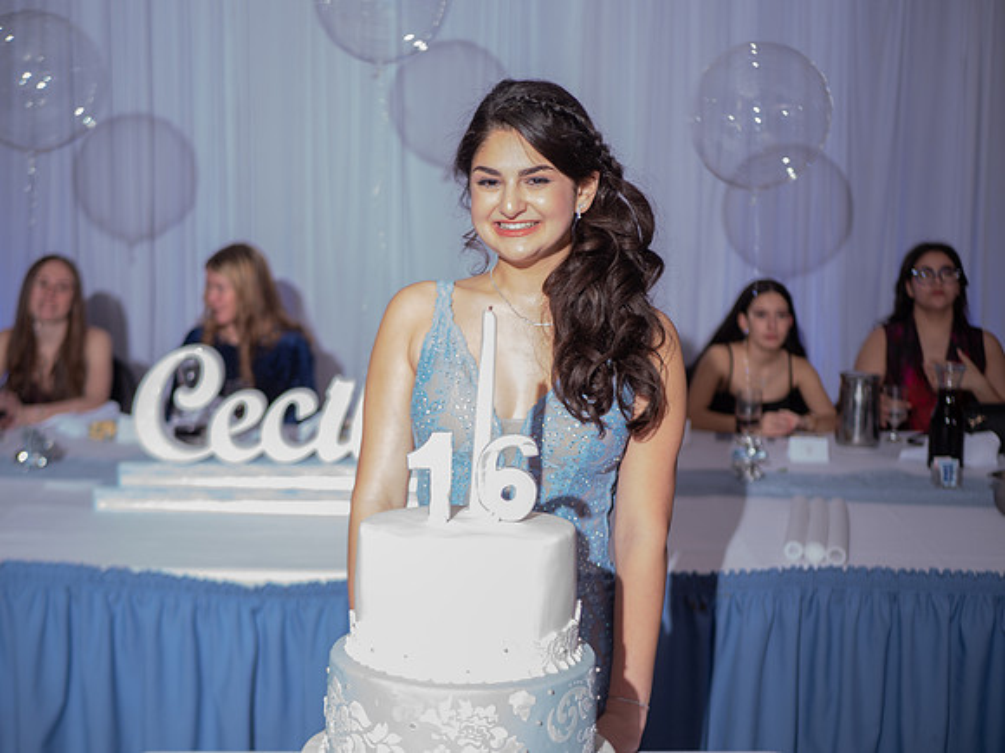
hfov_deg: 38.2
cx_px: 502
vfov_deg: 29.1
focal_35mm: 50
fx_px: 1452
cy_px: 376
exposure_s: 1/250
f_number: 1.7
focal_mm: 25
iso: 100
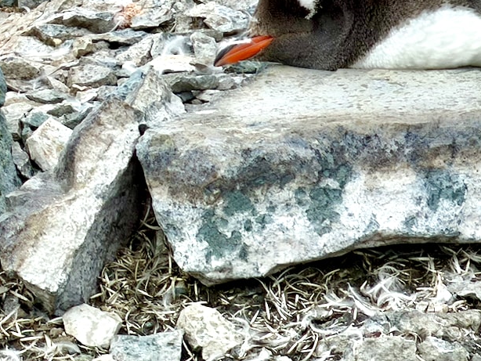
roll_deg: +0.2
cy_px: -4
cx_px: 390
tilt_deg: -14.8
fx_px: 8688
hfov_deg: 3.2
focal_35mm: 625
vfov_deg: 2.4
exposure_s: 1/289
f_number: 2.8
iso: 50
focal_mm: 16.89
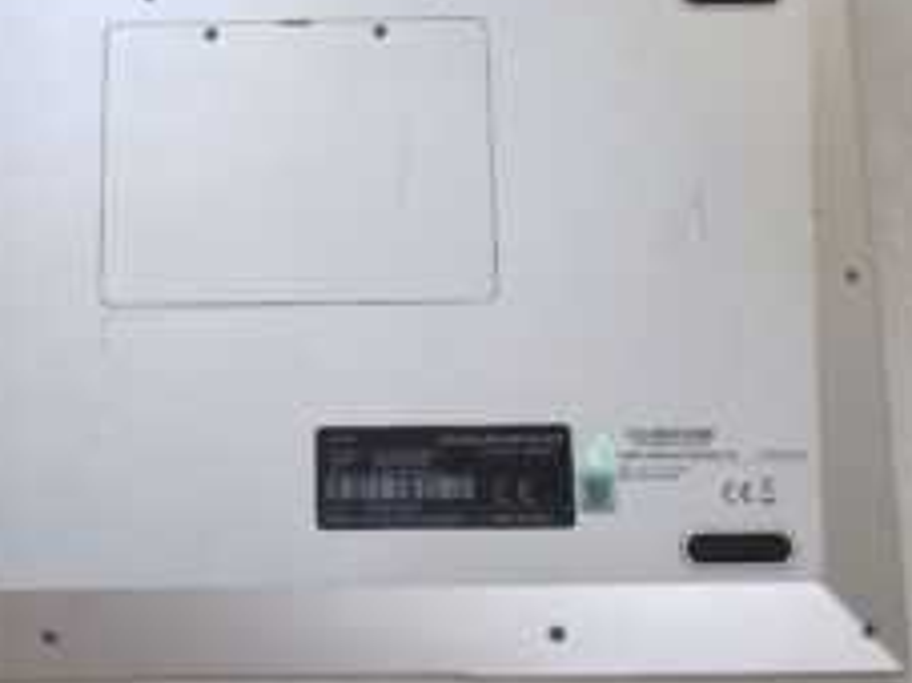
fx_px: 1422
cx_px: 289
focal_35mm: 54
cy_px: 287
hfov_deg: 35.1
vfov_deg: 27.0
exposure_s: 1/50
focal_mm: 6.57
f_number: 1.6
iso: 250
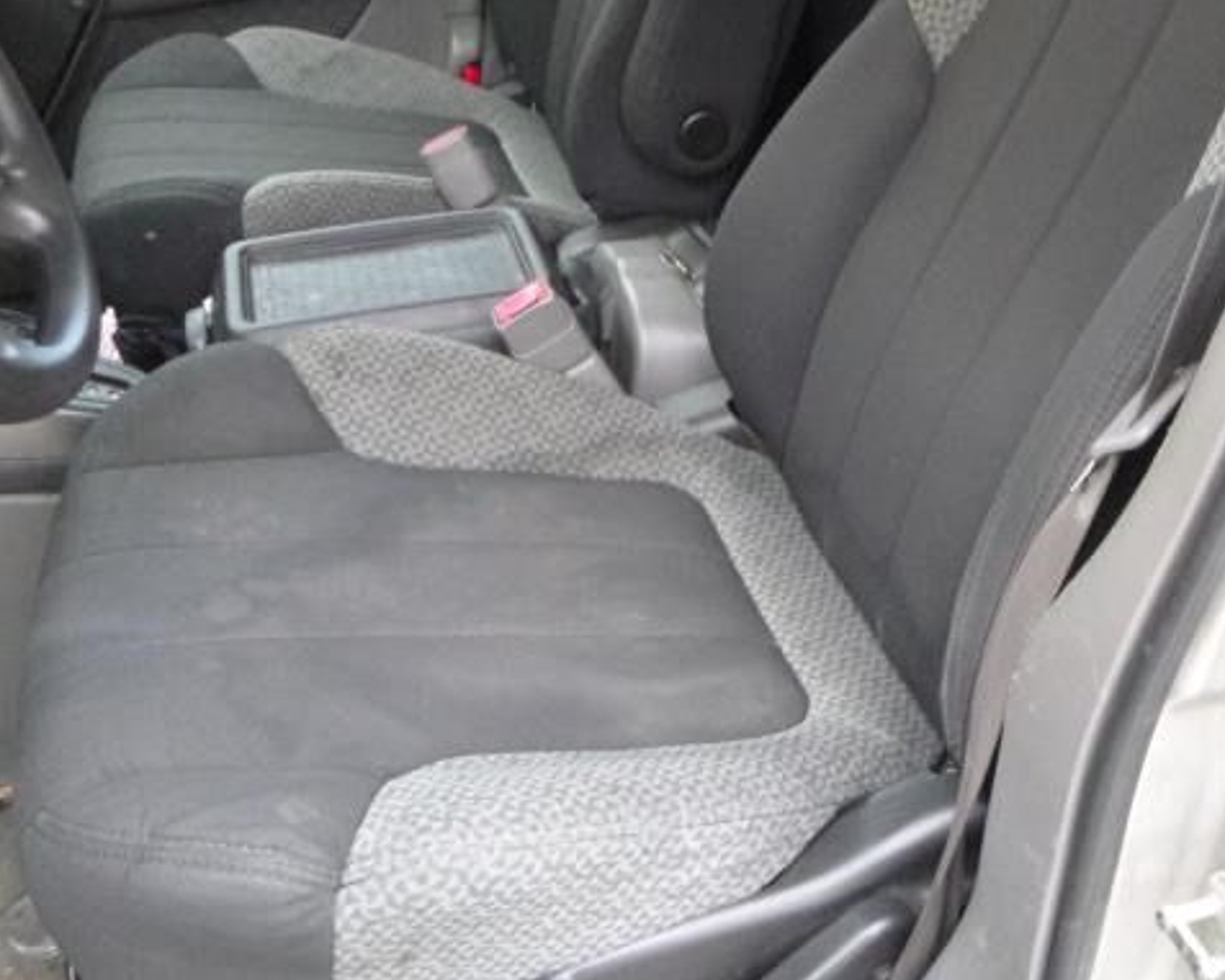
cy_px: 401
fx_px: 1487
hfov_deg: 44.7
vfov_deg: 36.4
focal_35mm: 41
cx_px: 700
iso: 800
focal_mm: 4.5
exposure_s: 1/125
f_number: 3.9
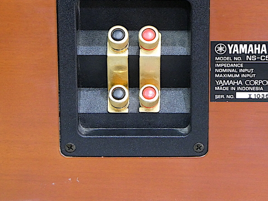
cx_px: 140
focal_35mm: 220
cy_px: 49
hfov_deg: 9.0
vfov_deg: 6.7
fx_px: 1704
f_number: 5.6
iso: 400
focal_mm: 24.2
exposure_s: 1/8
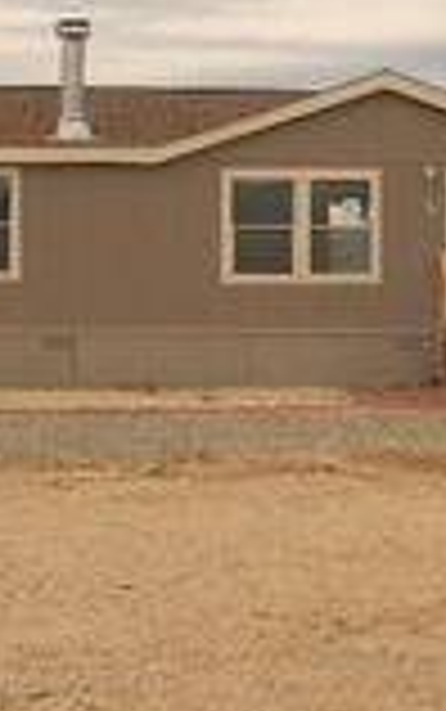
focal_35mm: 109
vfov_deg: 19.1
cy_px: 252
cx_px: 297
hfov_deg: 12.0
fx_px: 2116
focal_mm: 8.6
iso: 112
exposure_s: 1/398
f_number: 7.8
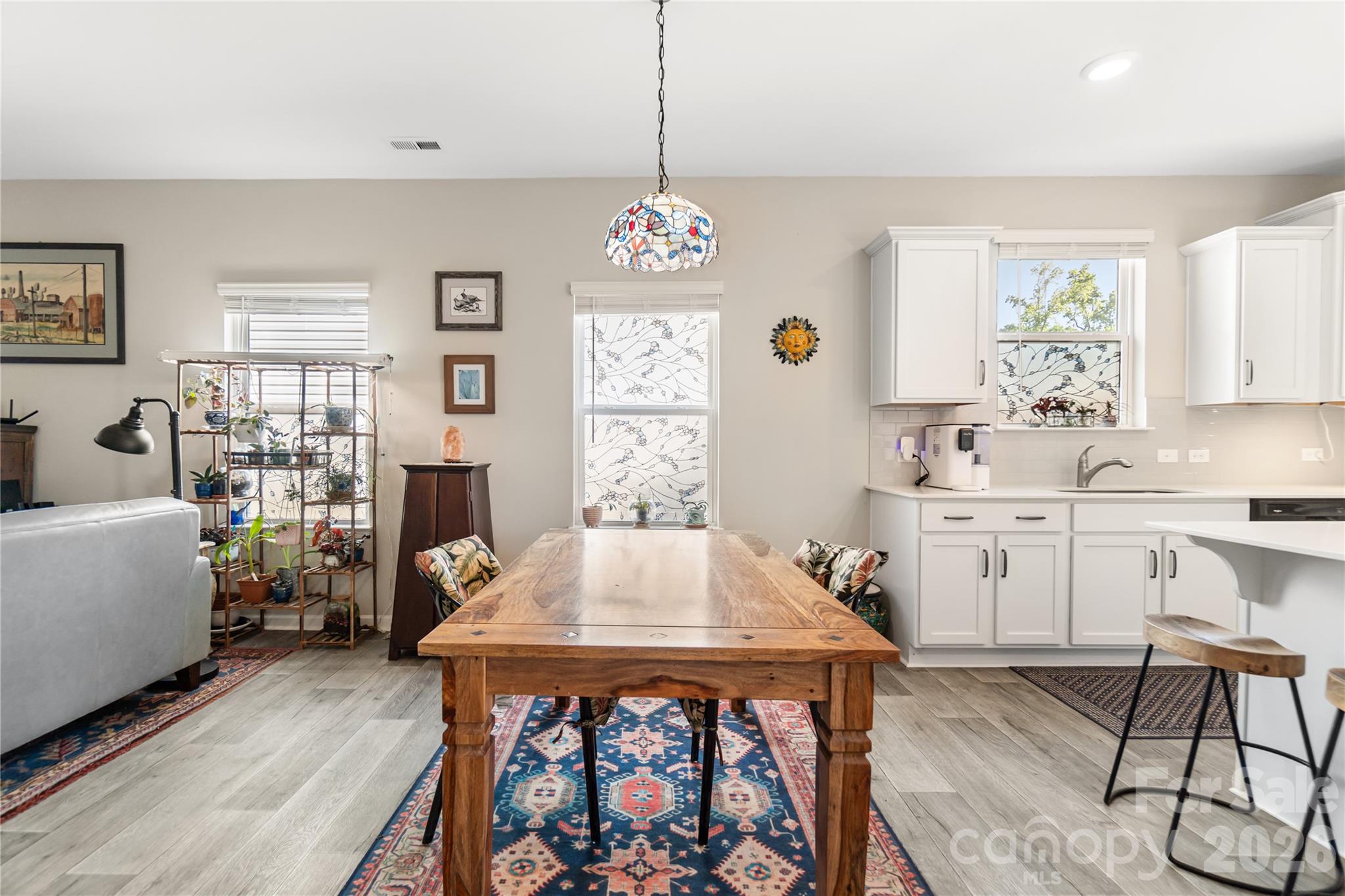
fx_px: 560
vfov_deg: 77.3
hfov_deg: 100.4
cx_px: 672
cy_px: 448
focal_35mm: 15
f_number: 4
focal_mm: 10
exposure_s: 1/30
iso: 160
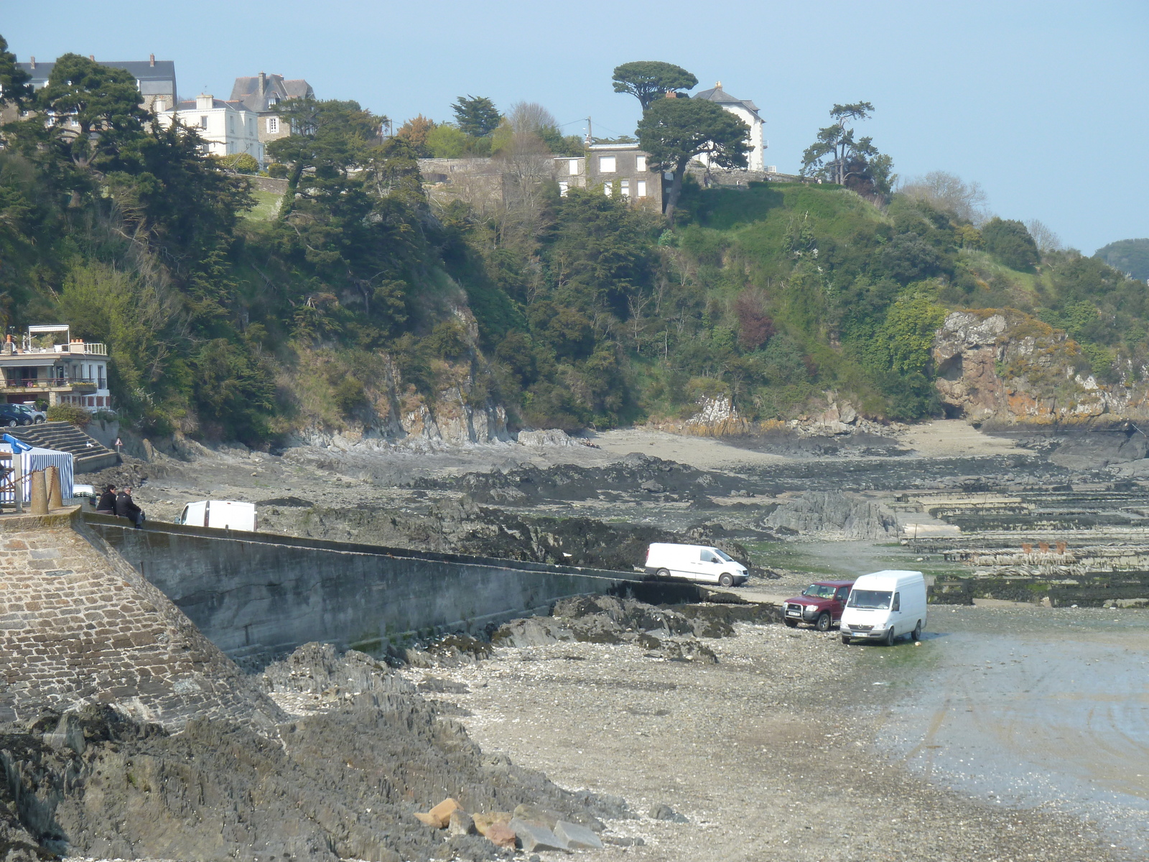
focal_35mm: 111
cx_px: 574
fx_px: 3684
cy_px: 431
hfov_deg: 17.7
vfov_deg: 13.3
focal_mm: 18.2
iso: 80
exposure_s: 1/400
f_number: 4.4
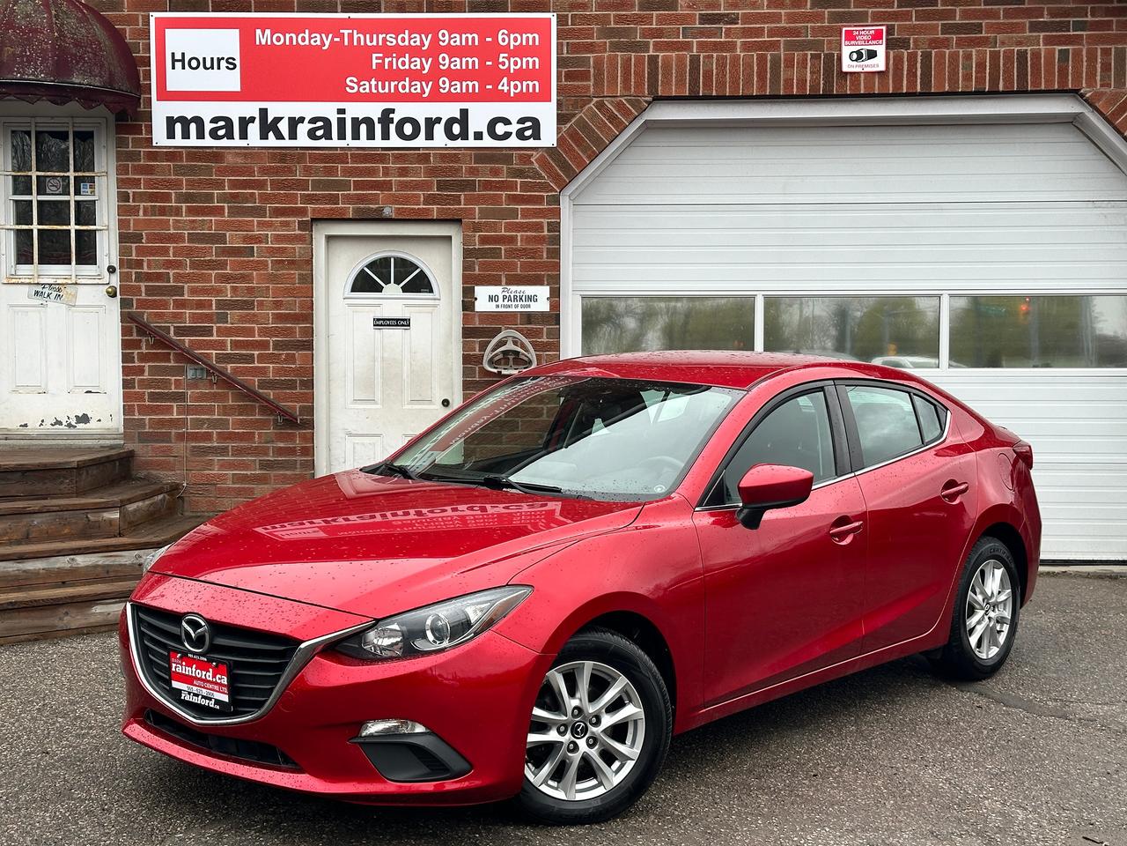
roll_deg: +0.7
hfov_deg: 39.7
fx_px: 1563
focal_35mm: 48
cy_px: 423
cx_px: 564
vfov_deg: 30.3
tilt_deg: -2.4
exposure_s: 1/642
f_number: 1.78
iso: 64
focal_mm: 6.86
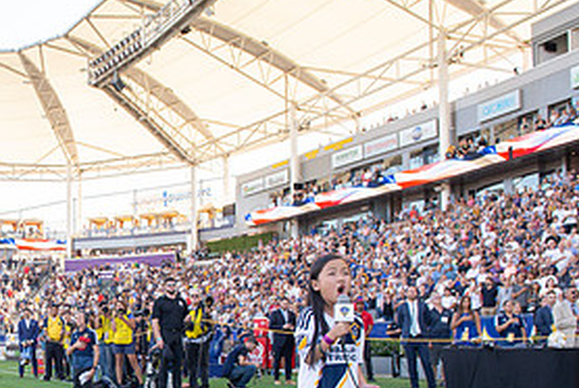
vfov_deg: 26.4
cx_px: 37
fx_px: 805
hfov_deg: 36.6
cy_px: 324
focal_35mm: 50
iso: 200
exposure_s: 1/320
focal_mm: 24
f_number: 4.5
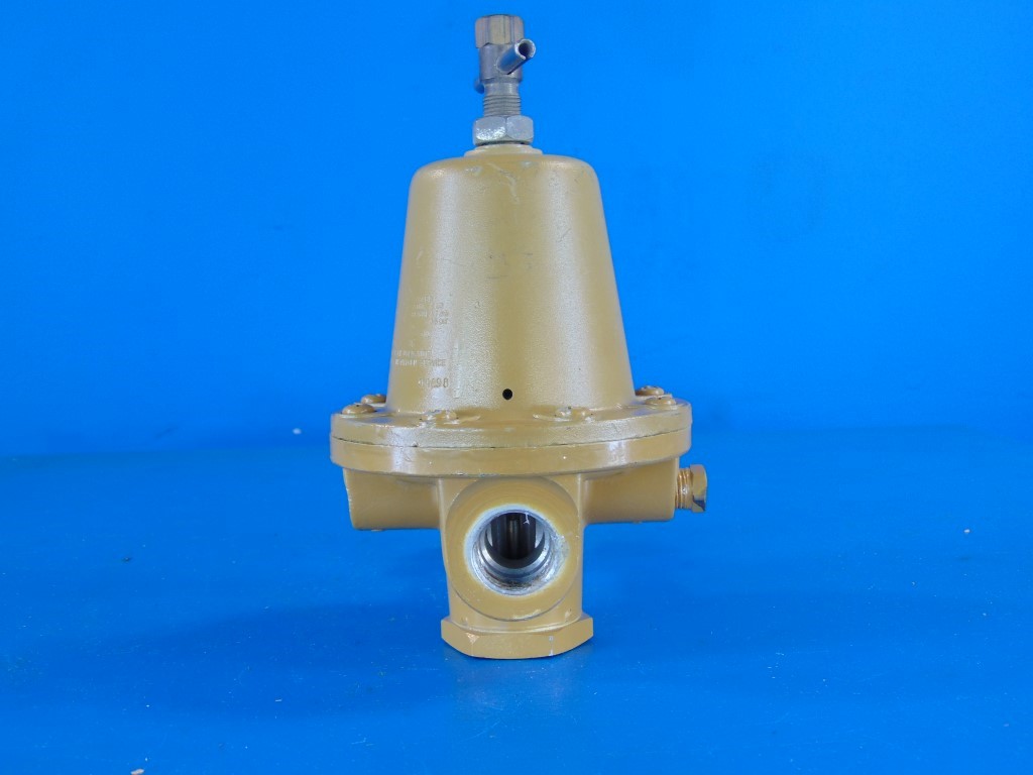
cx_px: 516
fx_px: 1253
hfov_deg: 44.8
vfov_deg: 34.3
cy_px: 388
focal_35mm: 42
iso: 80
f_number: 3.3
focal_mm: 7.6
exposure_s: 1/30
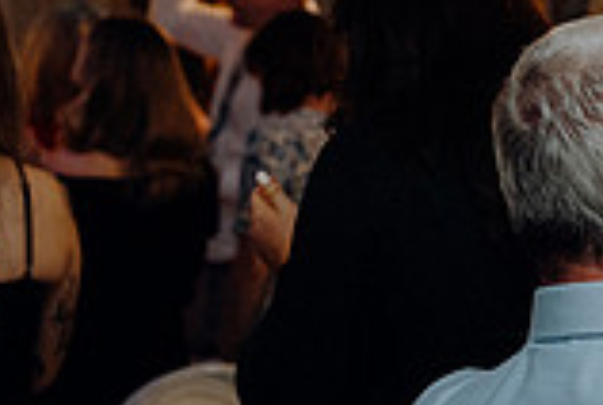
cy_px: 361
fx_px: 3071
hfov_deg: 10.8
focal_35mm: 183
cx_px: 931
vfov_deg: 7.5
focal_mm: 50
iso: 2500
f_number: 3.5
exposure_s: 1/160
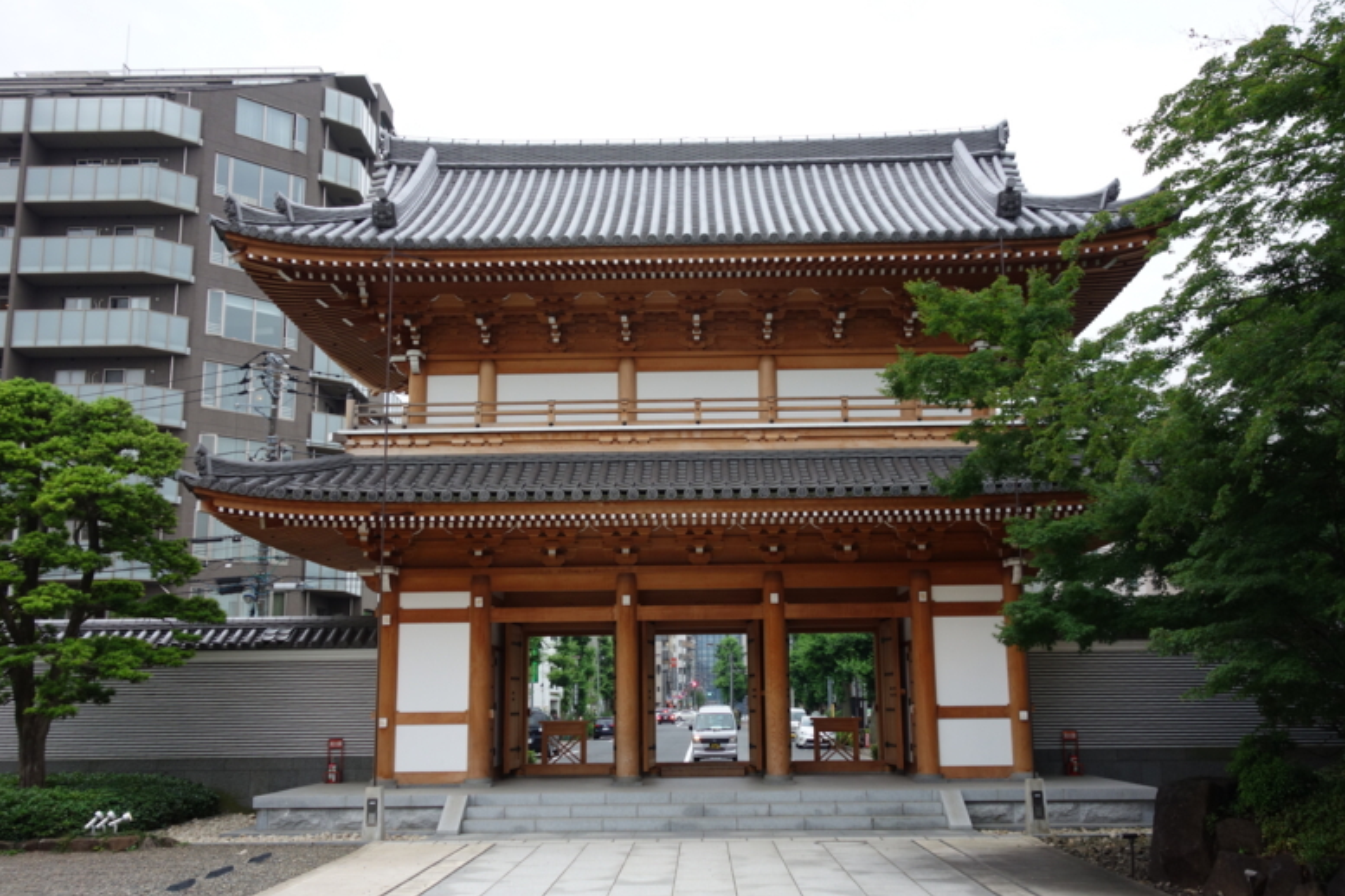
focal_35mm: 35
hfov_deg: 54.4
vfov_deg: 37.9
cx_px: 679
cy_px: 442
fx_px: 1308
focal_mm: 12.62
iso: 250
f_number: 2.8
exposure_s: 1/200
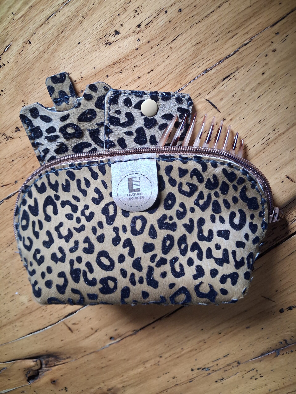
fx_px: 308
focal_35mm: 27
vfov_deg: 65.3
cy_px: 197
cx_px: 148
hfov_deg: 51.4
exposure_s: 1/33
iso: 500
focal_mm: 4
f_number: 1.8
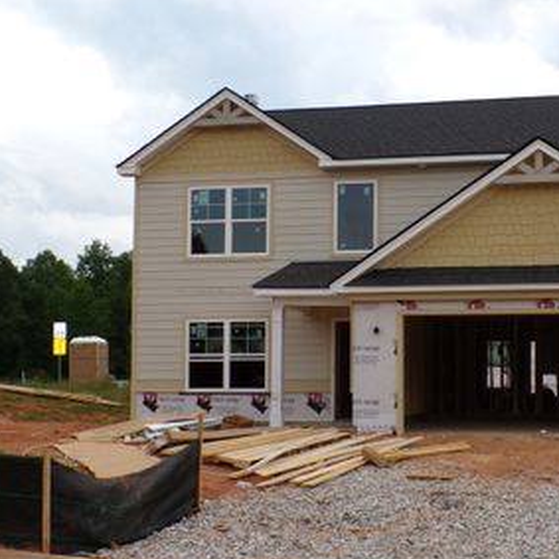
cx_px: 446
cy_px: 321
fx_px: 914
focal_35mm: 50
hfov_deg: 33.1
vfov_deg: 34.0
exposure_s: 1/750
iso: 200
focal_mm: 5.8
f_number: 4.8
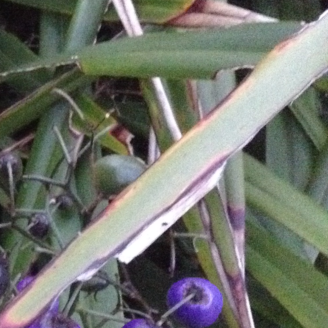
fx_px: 815
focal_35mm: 76
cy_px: 203
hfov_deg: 20.7
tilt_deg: -46.1
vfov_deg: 22.7
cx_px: -99
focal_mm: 3.3
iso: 640
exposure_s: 1/17
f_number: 2.4
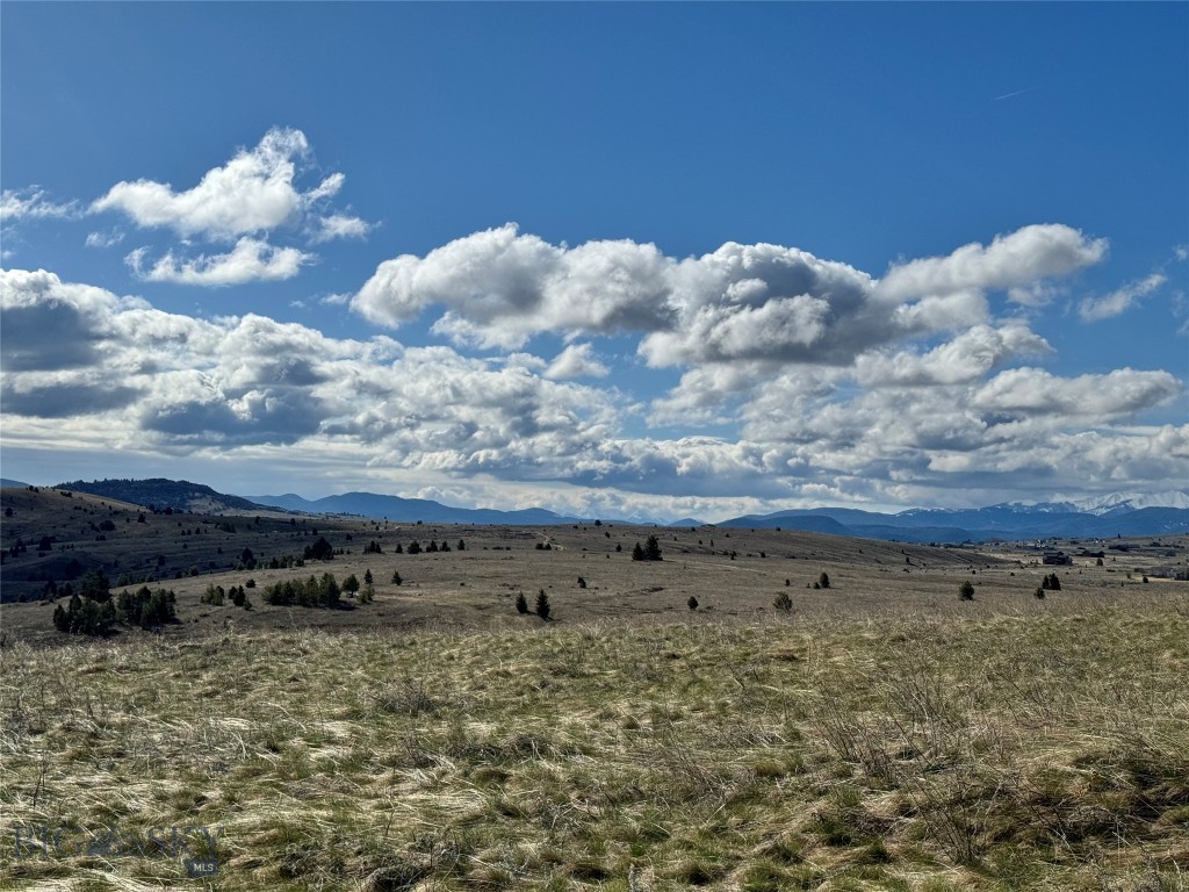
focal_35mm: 48
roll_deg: -2.1
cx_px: 594
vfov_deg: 30.3
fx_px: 1649
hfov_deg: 39.7
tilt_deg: +3.1
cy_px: 446
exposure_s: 1/12500
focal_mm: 6.76
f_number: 1.78
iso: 64
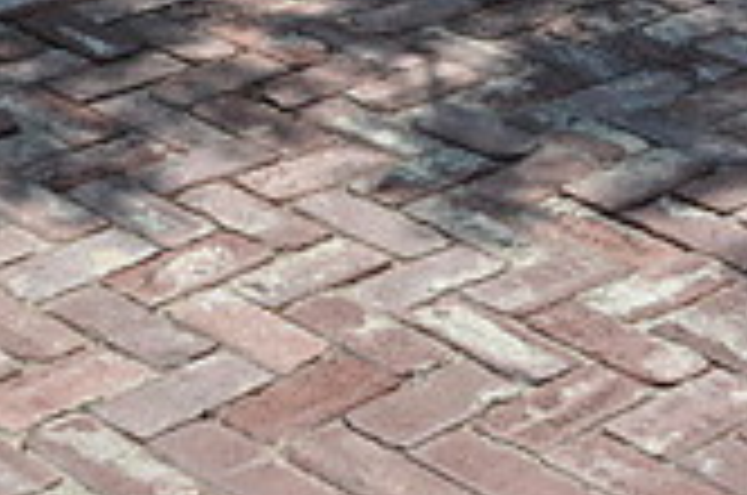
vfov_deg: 10.4
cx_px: 148
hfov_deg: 16.2
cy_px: -322
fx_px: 2609
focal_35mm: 126
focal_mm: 24
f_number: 5.6
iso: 200
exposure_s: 1/125
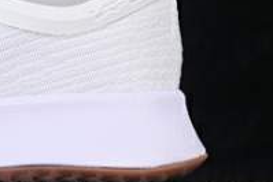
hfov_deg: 7.4
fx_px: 2087
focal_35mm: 275
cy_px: -23
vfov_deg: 5.0
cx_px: -139
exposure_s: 1/80
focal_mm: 50
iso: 160
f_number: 8
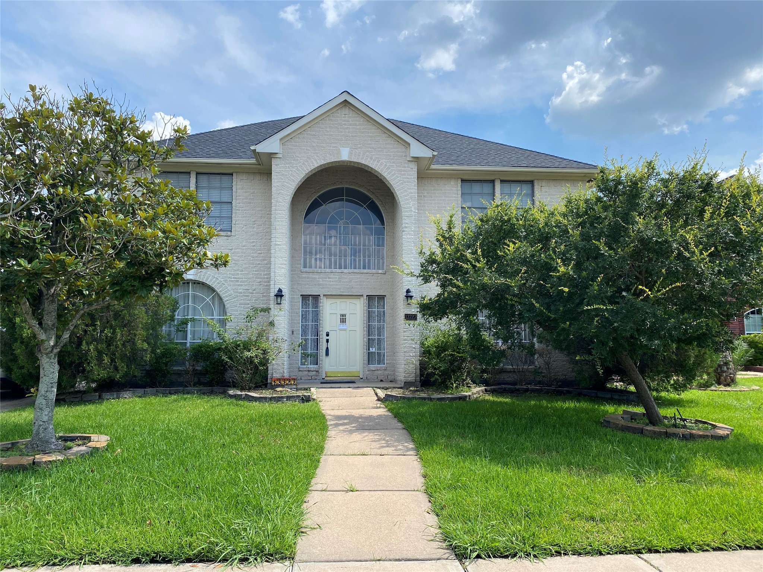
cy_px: 286
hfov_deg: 67.3
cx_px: 382
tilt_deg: +6.5
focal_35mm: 26
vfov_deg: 53.1
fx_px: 573
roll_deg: +0.0
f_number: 1.8
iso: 32
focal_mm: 4.25
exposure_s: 1/2222
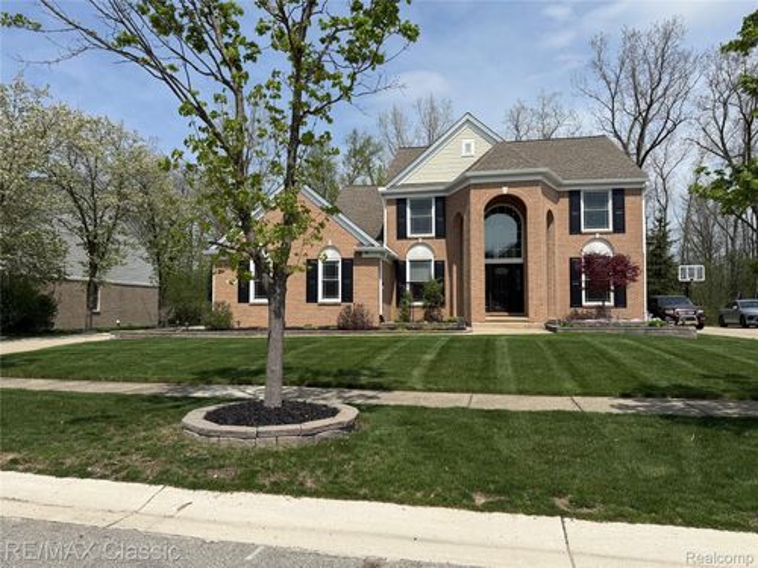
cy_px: 284
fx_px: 526
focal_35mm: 24
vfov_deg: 56.8
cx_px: 379
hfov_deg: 71.6
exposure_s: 1/6711
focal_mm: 6.76
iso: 80
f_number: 1.78
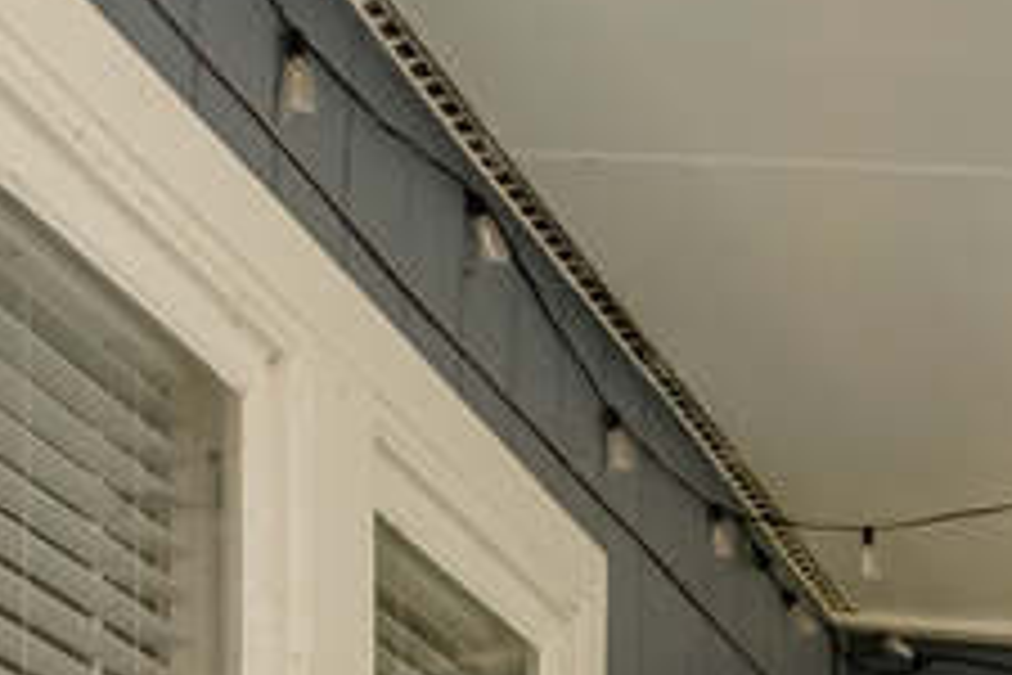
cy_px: 1462
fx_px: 3036
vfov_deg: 11.2
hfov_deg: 18.3
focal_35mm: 108
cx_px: 1084
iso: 250
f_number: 8
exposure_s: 1/30
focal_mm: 10
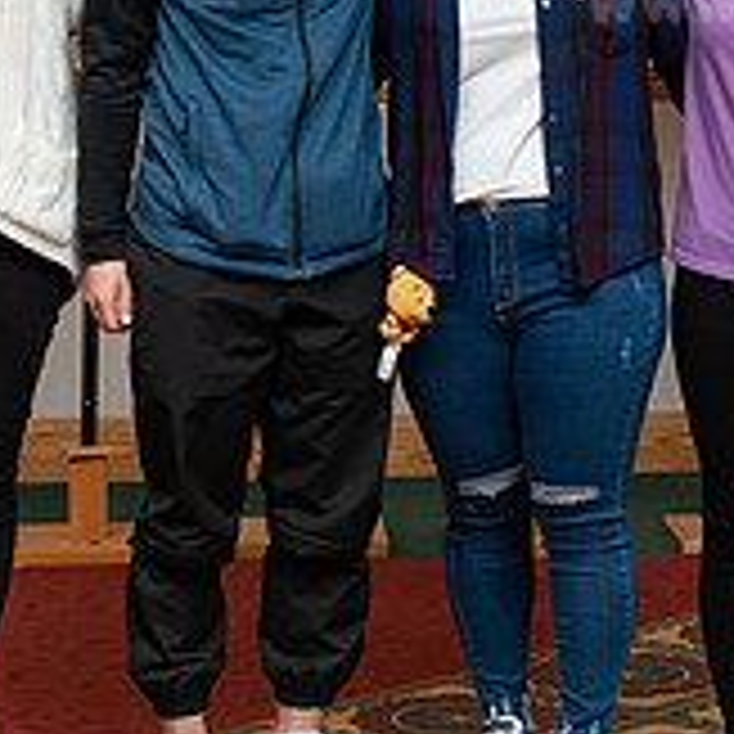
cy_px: 97
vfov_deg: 12.0
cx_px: 383
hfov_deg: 12.0
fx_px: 3479
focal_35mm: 145
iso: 2000
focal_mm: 48
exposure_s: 1/200
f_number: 5.6
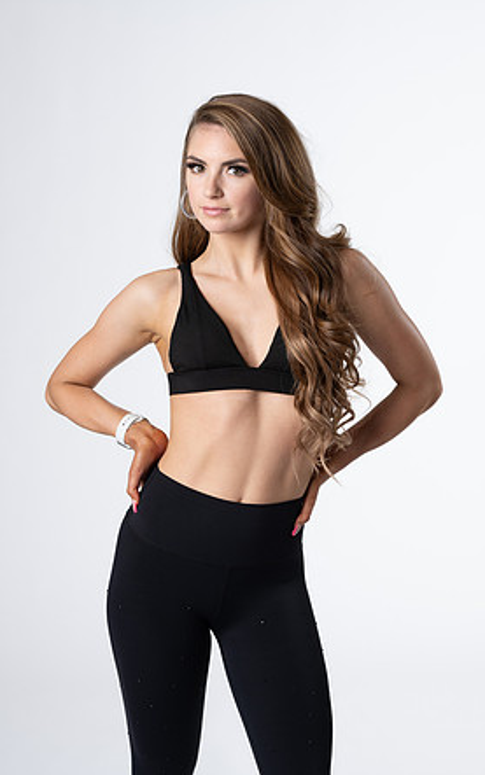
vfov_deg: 23.5
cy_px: 390
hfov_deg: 14.9
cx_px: 261
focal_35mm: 88
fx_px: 1860
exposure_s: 1/160
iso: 200
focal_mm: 85
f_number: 4
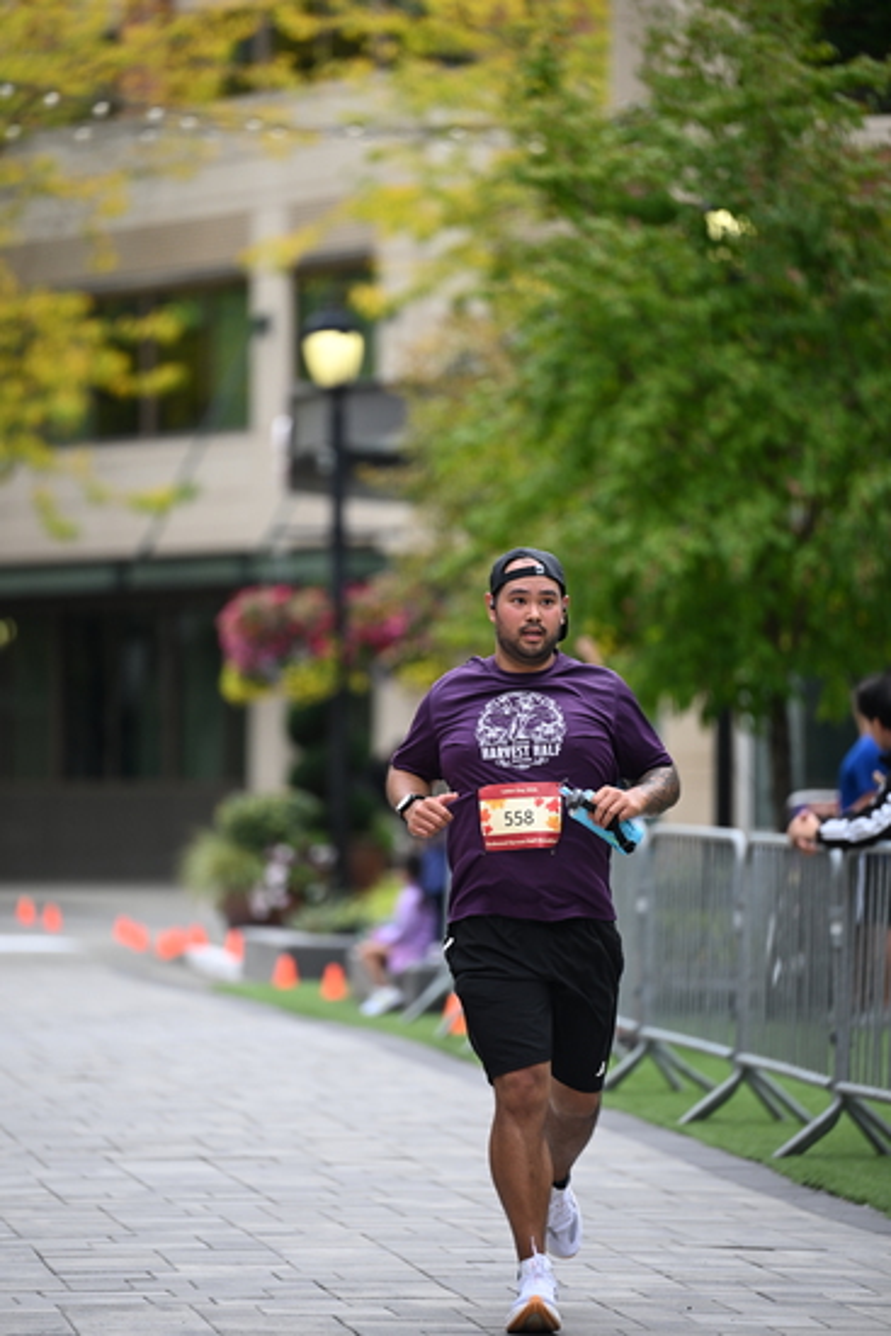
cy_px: 668
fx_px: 7420
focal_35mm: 200
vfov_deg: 10.3
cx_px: 446
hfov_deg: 6.9
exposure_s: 1/2500
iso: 640
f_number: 2.8
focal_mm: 200
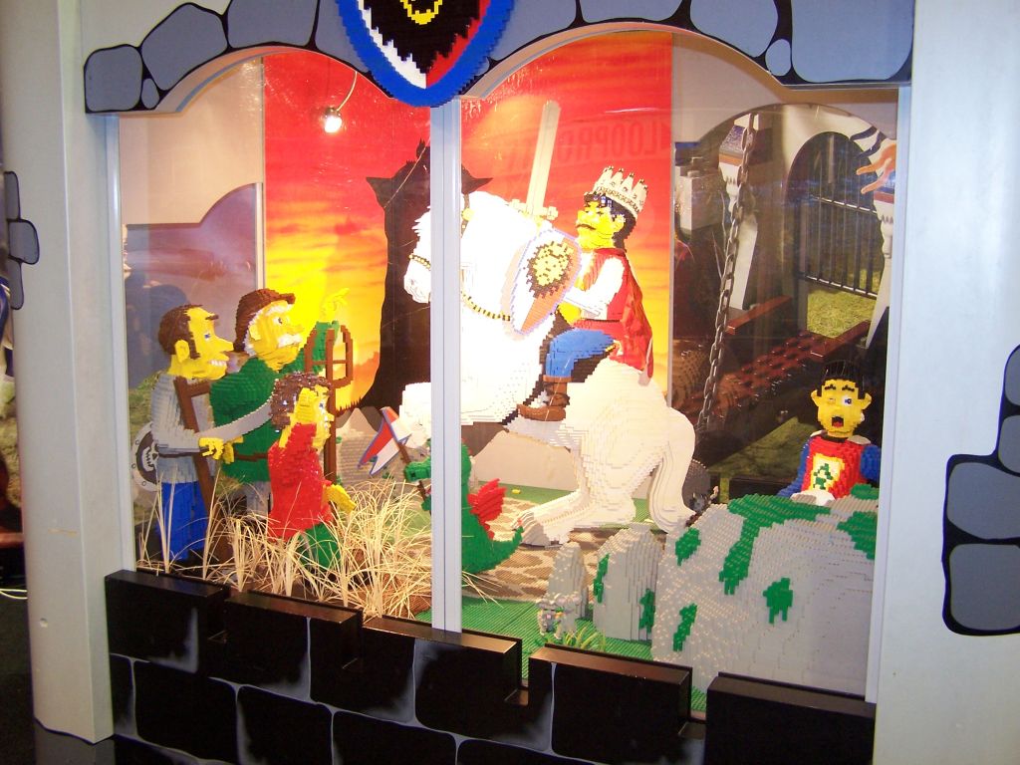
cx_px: 510
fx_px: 1120
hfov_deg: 49.0
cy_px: 382
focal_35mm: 38
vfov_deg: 37.7
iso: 140
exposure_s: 1/8
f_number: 2.8
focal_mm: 6.3
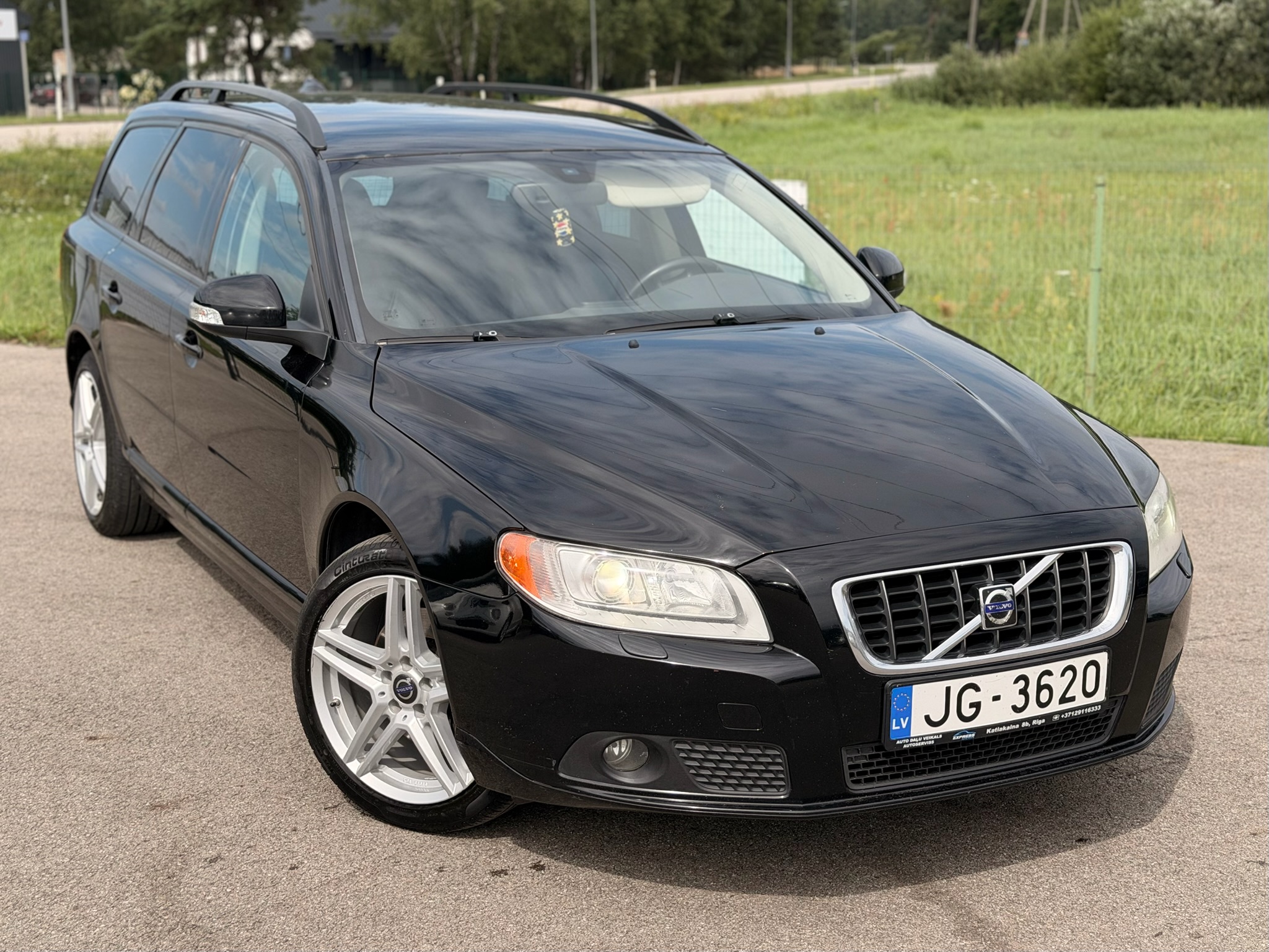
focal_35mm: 48
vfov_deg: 30.3
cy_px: 476
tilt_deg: -12.8
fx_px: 1760
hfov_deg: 39.7
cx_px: 634
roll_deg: +1.0
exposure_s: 1/3891
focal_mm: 6.76
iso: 80
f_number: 1.78
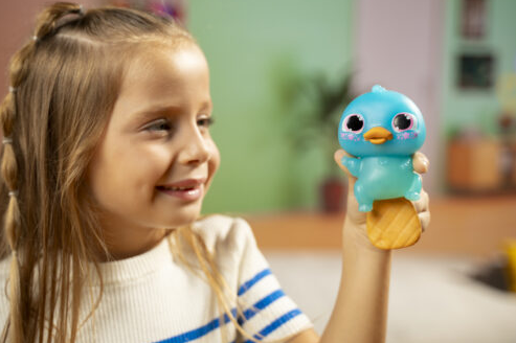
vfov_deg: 25.0
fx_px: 773
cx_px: 225
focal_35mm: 54
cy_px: 157
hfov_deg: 36.8
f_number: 2.8
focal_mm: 47
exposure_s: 1/60
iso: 250
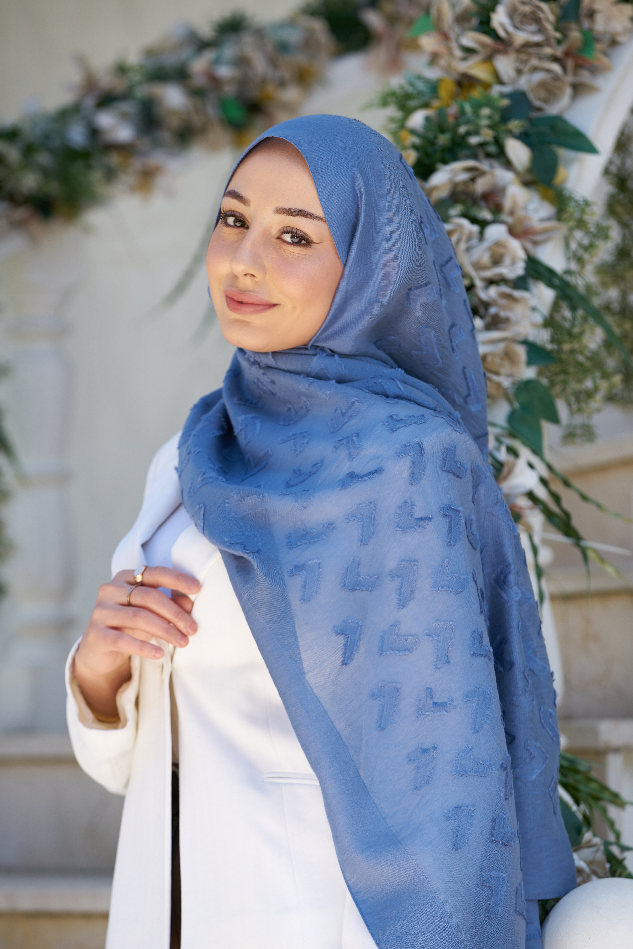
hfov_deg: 9.7
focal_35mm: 142
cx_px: 316
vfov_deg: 14.4
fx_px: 3744
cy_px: 474
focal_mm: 142
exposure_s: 1/320
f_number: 4
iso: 100
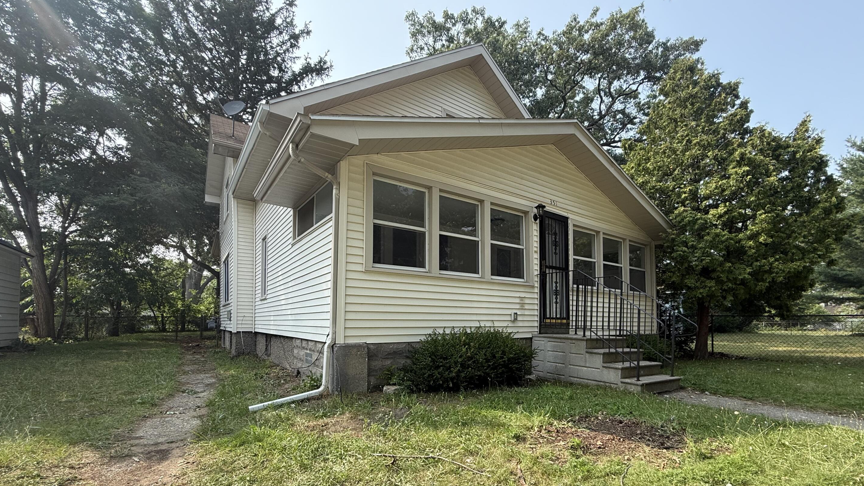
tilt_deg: +2.2
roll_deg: -0.4
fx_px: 367
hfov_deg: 99.3
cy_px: 314
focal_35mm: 16
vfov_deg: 65.7
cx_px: 450
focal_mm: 2.22
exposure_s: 1/458
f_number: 2.2
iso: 50
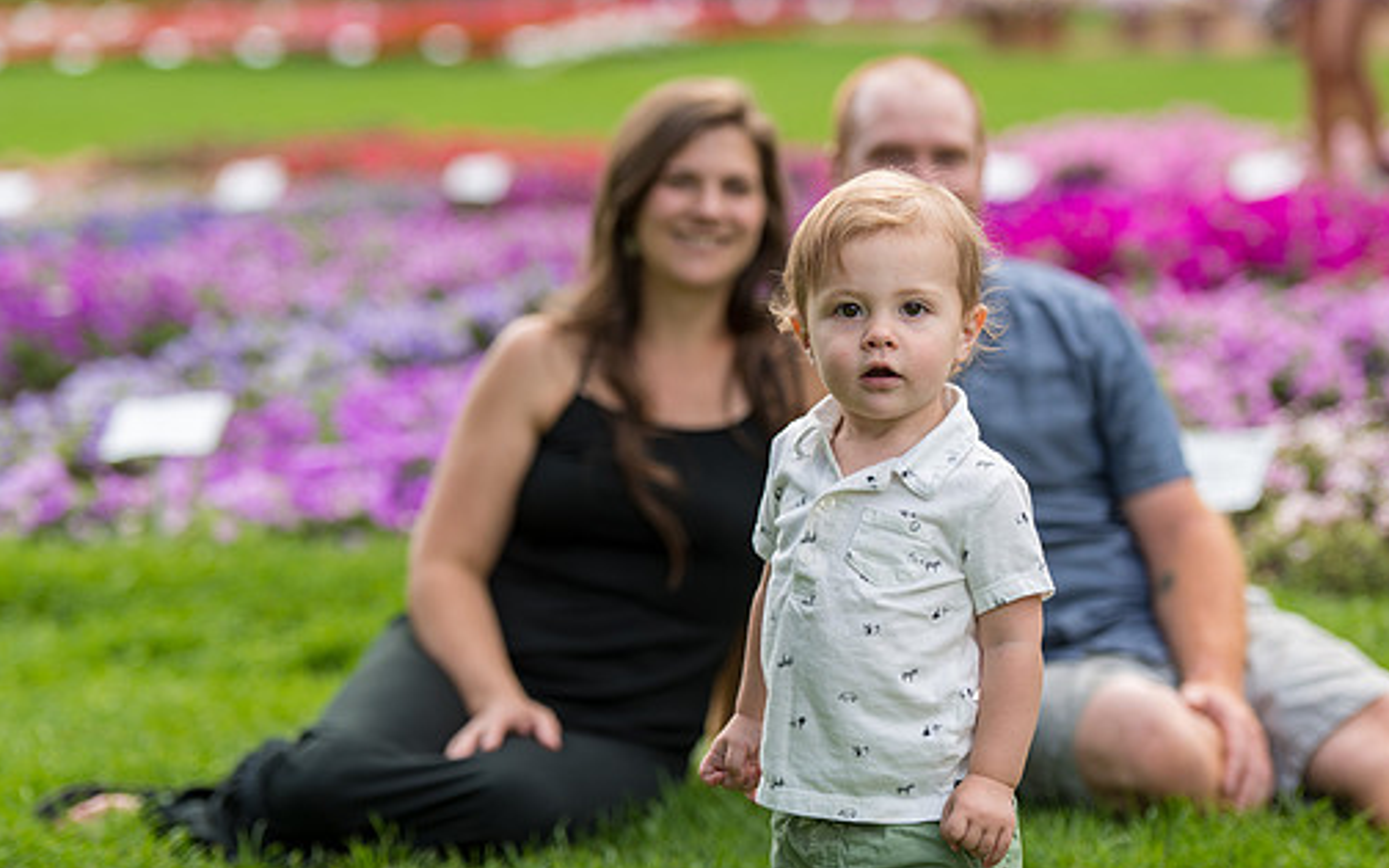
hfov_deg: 16.2
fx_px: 4883
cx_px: 728
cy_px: 492
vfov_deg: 10.2
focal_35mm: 129
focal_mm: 110
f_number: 3.2
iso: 100
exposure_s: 1/250
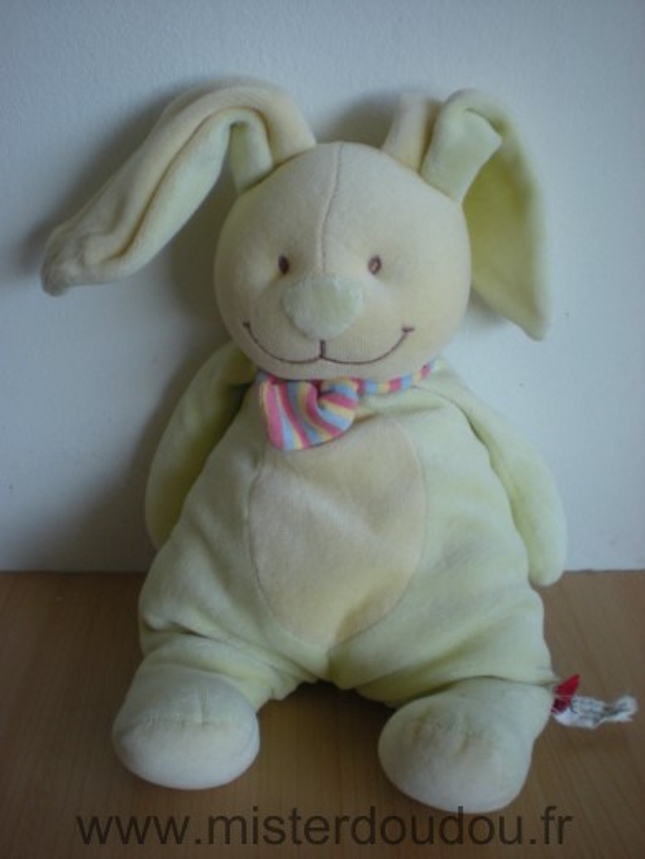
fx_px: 944
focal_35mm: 38
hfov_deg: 37.7
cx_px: 322
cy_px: 430
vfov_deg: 49.0
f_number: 3.1
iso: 158
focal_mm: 6.3
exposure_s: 1/59
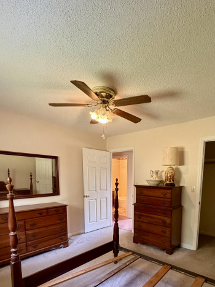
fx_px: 166
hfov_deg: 65.1
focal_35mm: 20
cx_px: 133
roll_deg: -0.8
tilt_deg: -8.6
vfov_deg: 78.0
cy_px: 201
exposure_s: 1/60
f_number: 2.2
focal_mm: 2.22
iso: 640
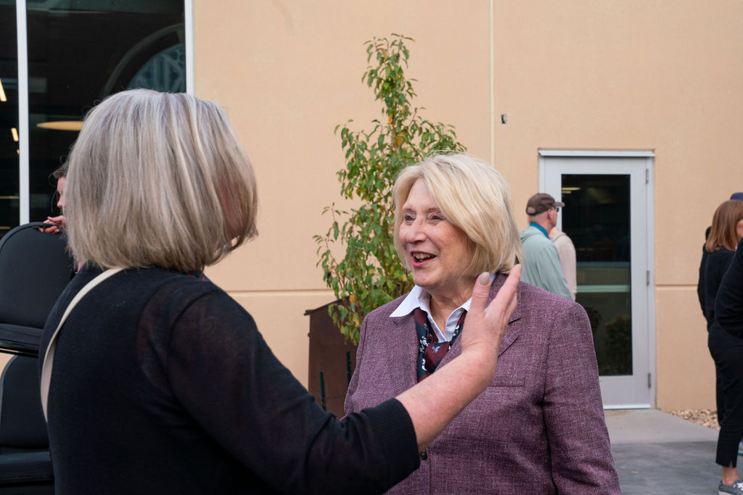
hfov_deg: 30.7
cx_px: 413
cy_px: 227
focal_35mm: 65
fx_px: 1351
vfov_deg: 20.8
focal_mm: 57
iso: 500
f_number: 8
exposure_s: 1/500
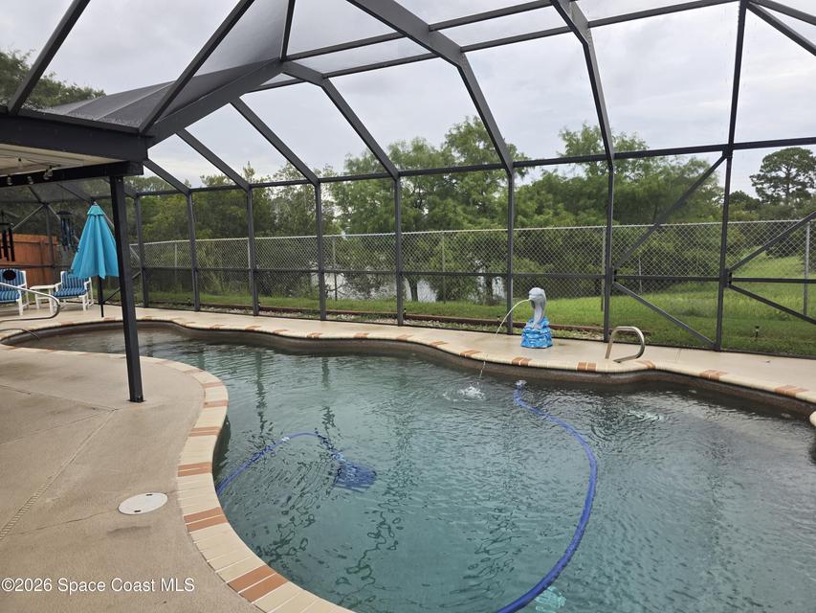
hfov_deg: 73.9
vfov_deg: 58.9
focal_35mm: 23
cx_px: 408
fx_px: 542
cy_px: 306
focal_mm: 6.3
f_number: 1.7
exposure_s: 1/1376
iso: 80
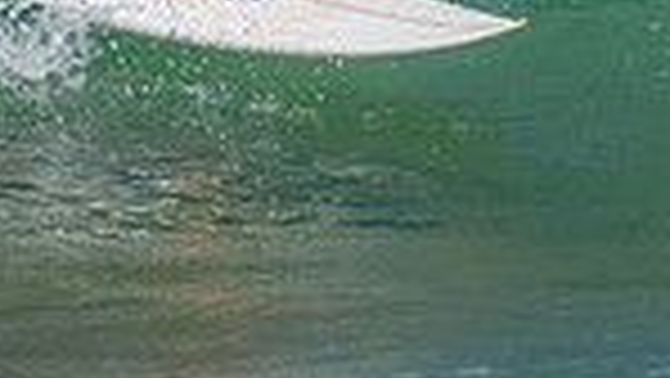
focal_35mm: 2441
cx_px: 328
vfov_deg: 0.5
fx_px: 43389
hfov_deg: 0.9
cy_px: -250
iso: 250
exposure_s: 1/2000
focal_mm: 400
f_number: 5.6
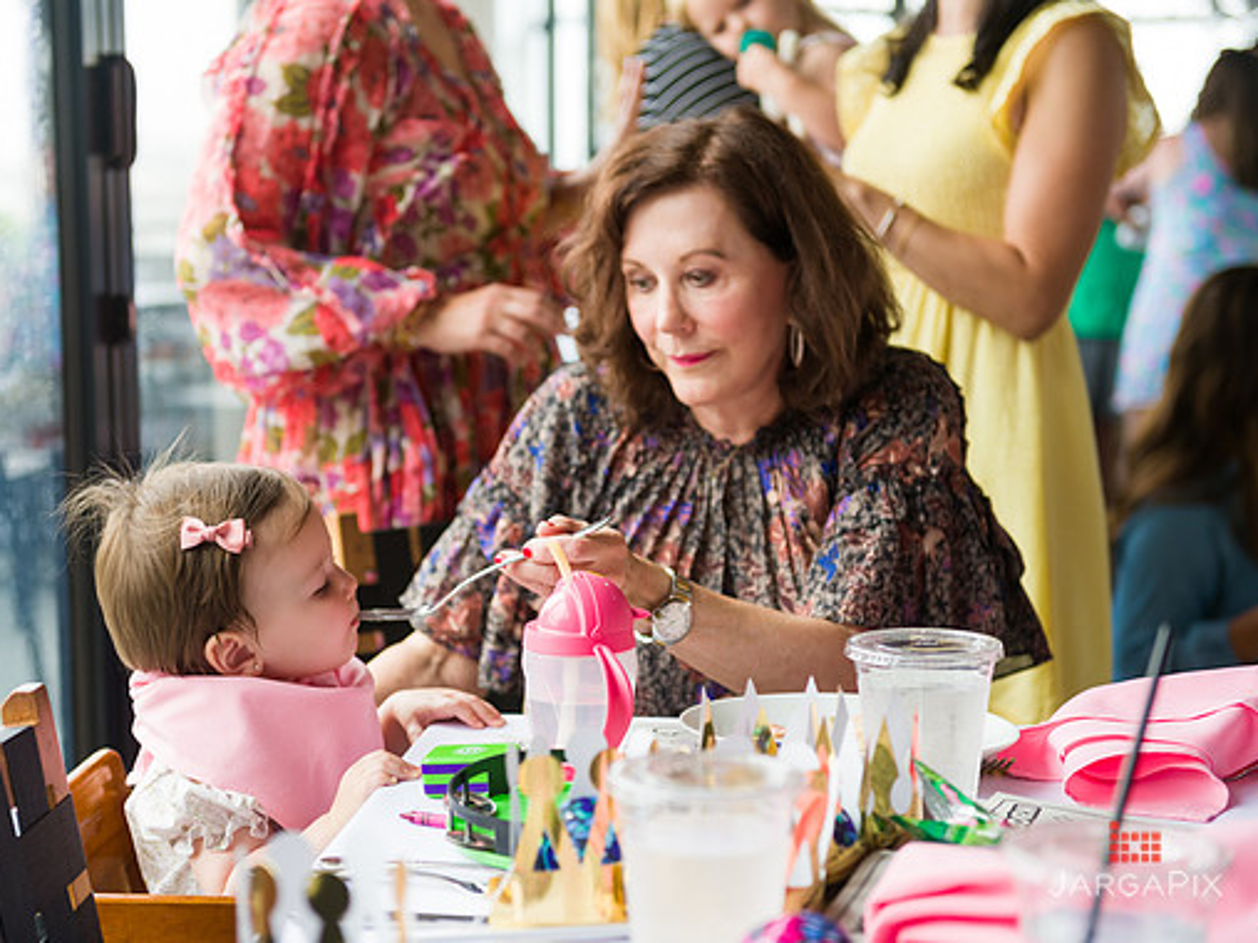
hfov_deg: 29.4
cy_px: 470
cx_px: 566
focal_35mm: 66
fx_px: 2398
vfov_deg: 22.2
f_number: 3.2
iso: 400
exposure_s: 1/250
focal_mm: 60
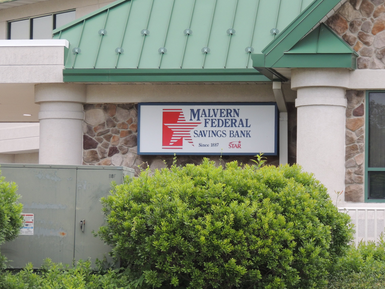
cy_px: 144
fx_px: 2224
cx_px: 192
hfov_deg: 9.9
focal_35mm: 200
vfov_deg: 7.4
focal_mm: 35.6
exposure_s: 1/30
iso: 400
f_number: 4.6
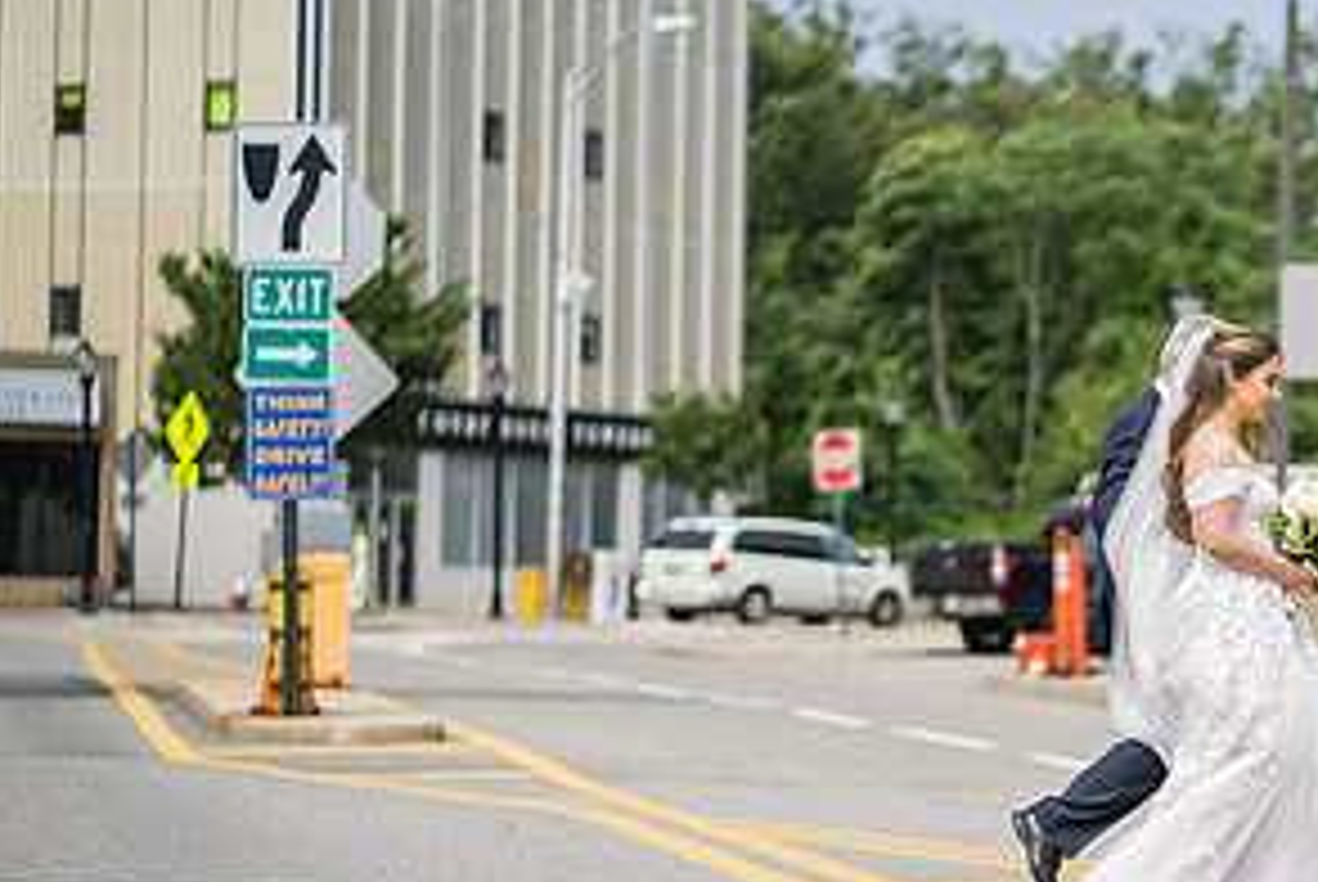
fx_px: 6157
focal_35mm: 168
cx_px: 1296
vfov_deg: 8.2
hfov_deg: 12.1
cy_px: 578
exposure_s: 1/3200
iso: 100
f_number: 2
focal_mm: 85
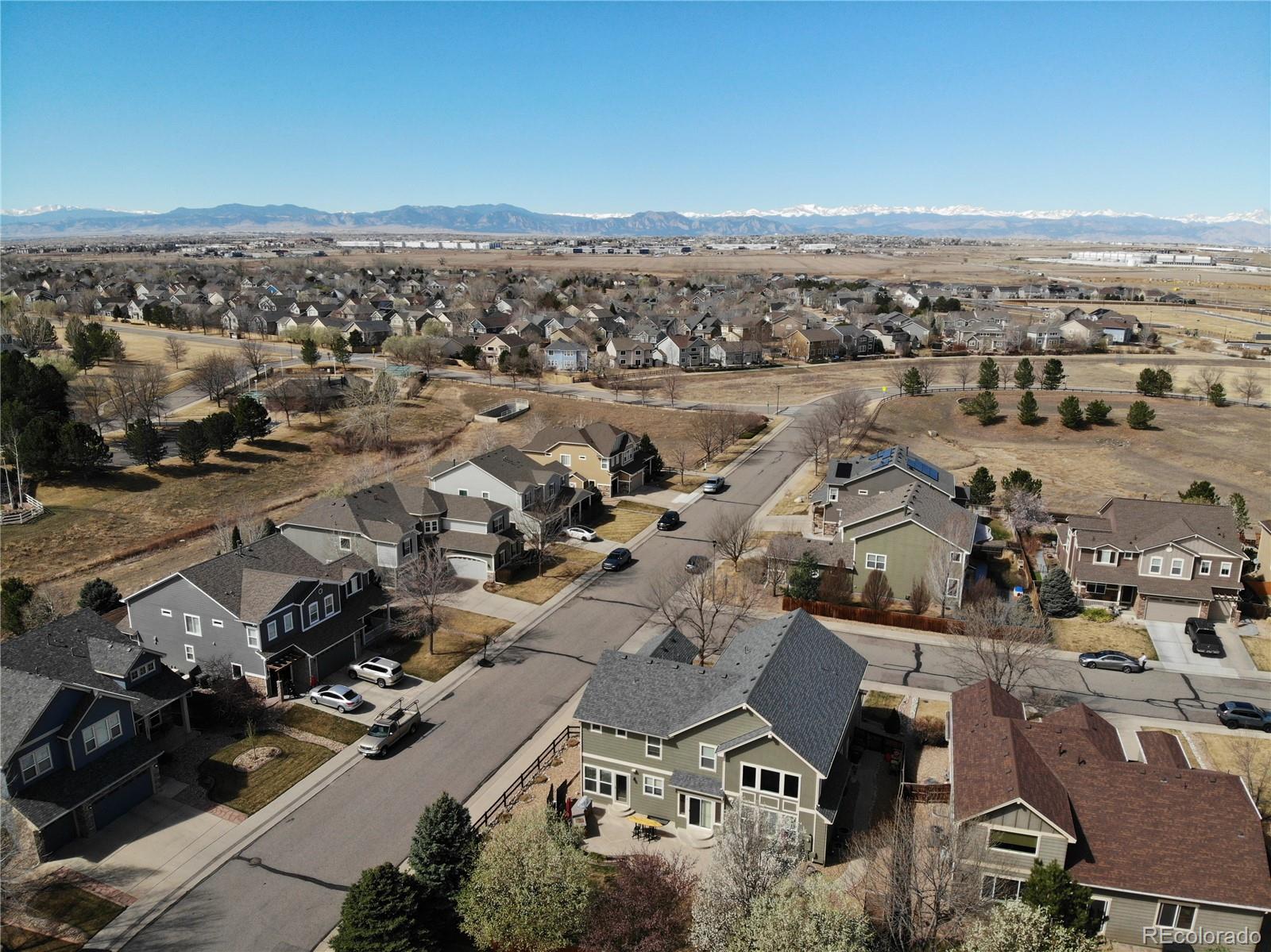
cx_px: 636
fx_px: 881
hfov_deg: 71.6
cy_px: 476
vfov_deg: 56.8
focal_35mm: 24
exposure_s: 1/78.2
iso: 100
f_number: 2.8
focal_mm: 4.5
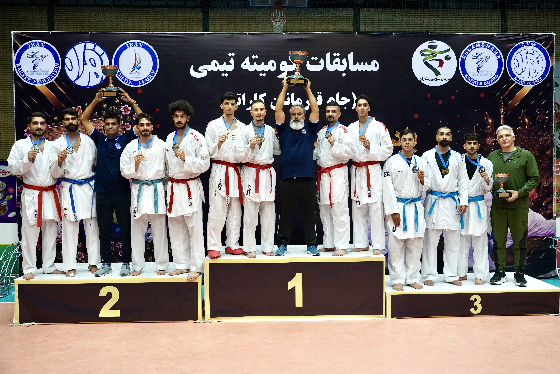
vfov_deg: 42.3
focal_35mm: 31
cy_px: 187
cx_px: 280
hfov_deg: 60.3
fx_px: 482
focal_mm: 31
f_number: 5
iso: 2500
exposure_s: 1/320
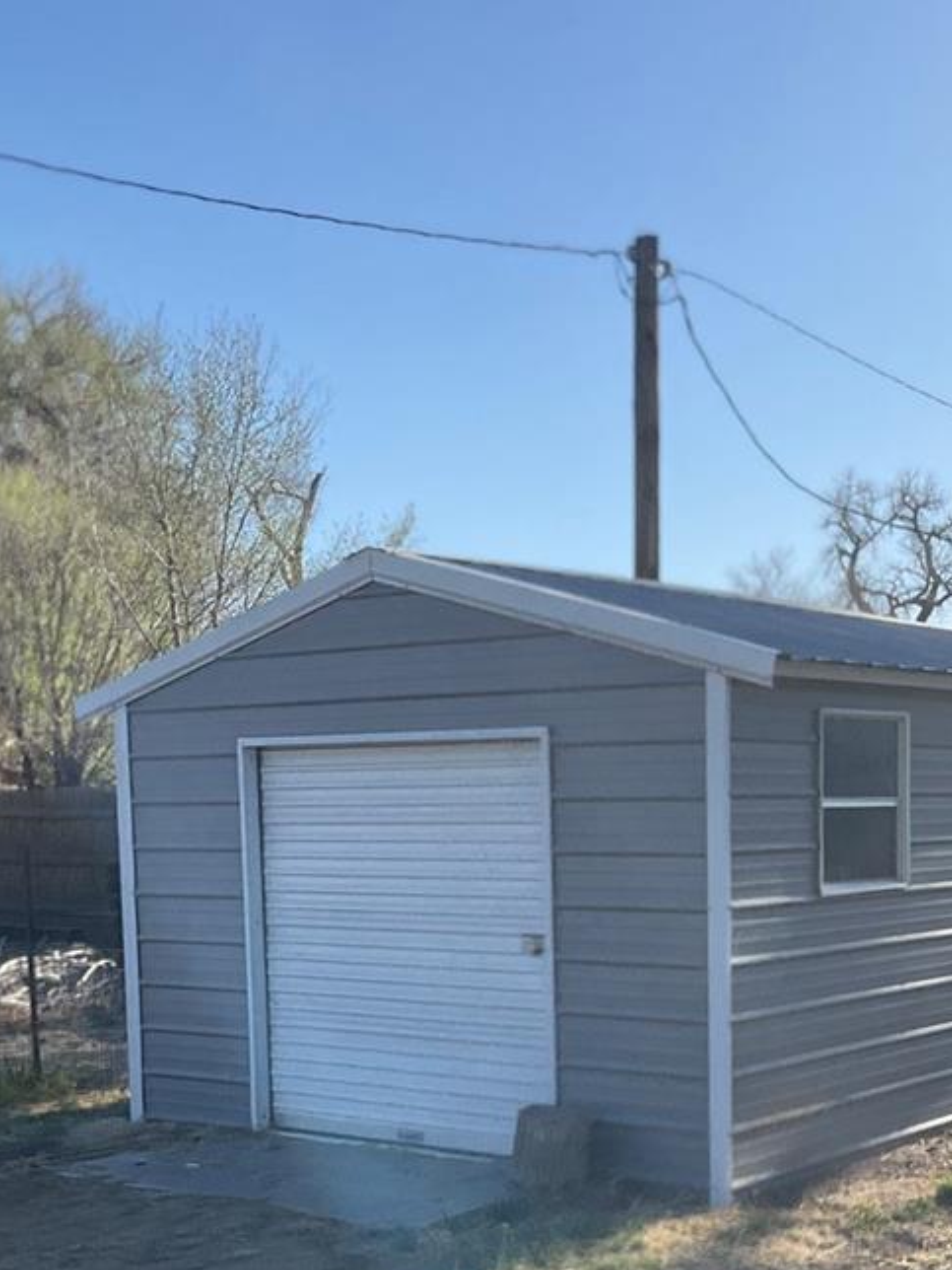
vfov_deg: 34.6
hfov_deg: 26.8
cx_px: 648
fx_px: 1980
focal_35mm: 54
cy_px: 992
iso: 16
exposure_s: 1/1534
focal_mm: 3
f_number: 1.8
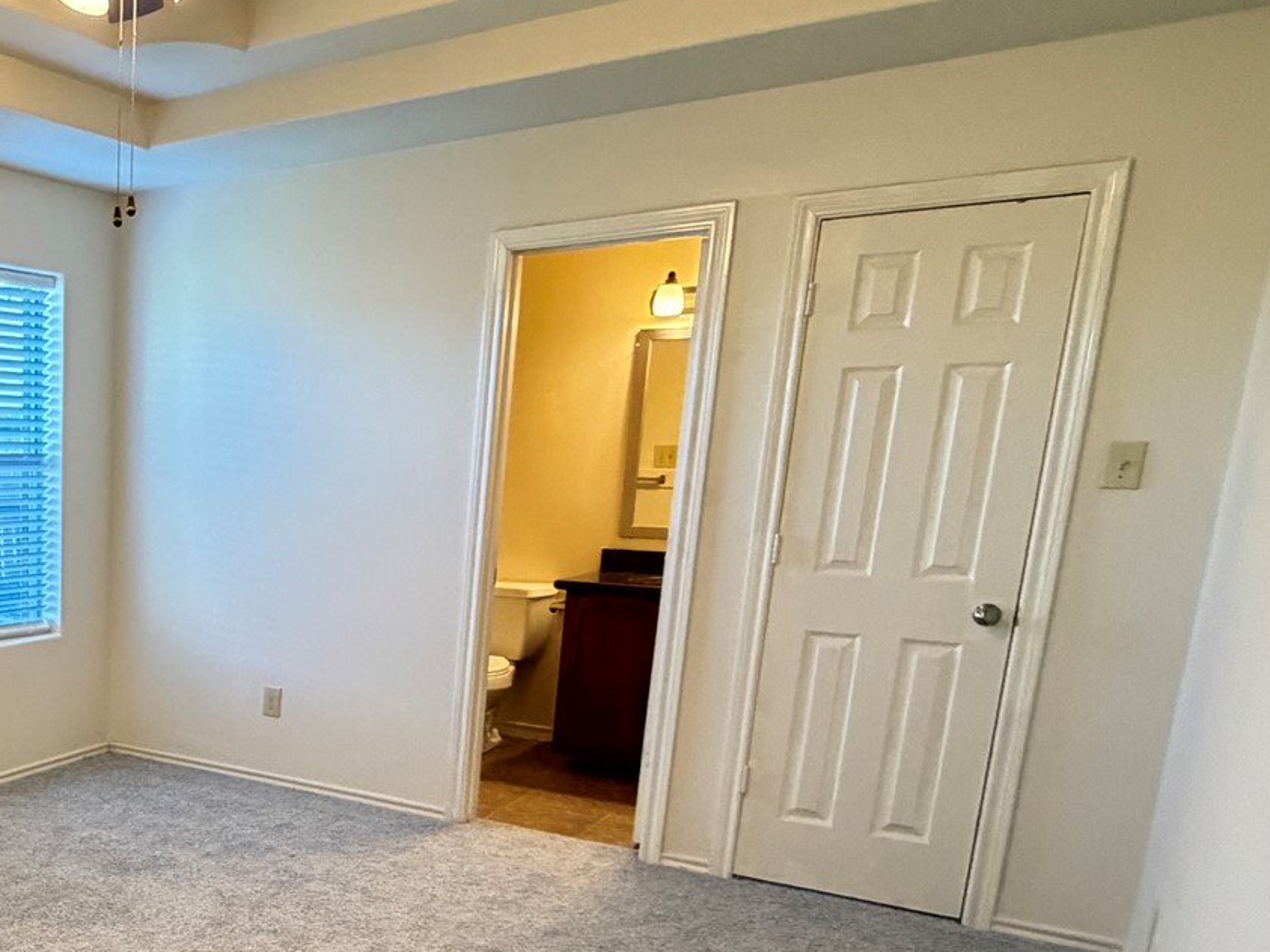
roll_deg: +0.2
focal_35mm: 34
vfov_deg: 40.5
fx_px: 1247
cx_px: 36
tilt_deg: -12.5
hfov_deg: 46.4
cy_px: 726
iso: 640
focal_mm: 2.22
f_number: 2.2
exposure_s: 1/60
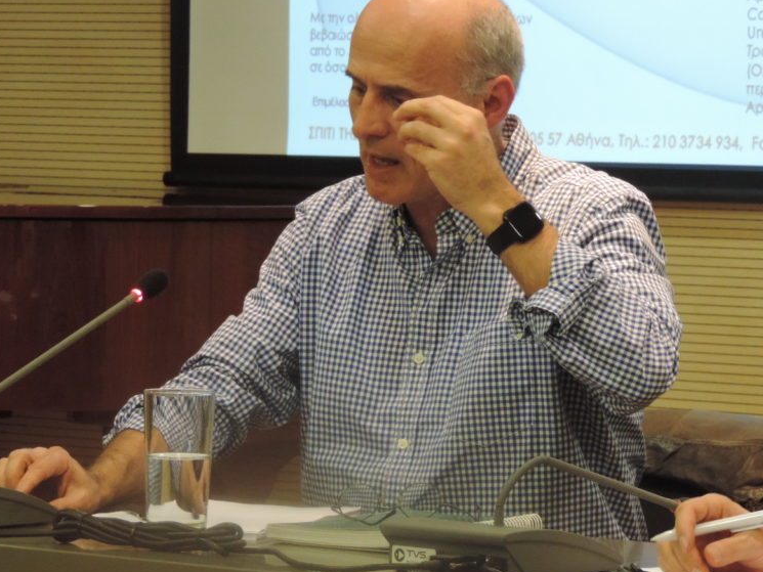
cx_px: 419
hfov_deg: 9.3
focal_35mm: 213
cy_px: 292
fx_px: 4696
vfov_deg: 7.0
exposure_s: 1/30
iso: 720
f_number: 4.4
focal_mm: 27.6
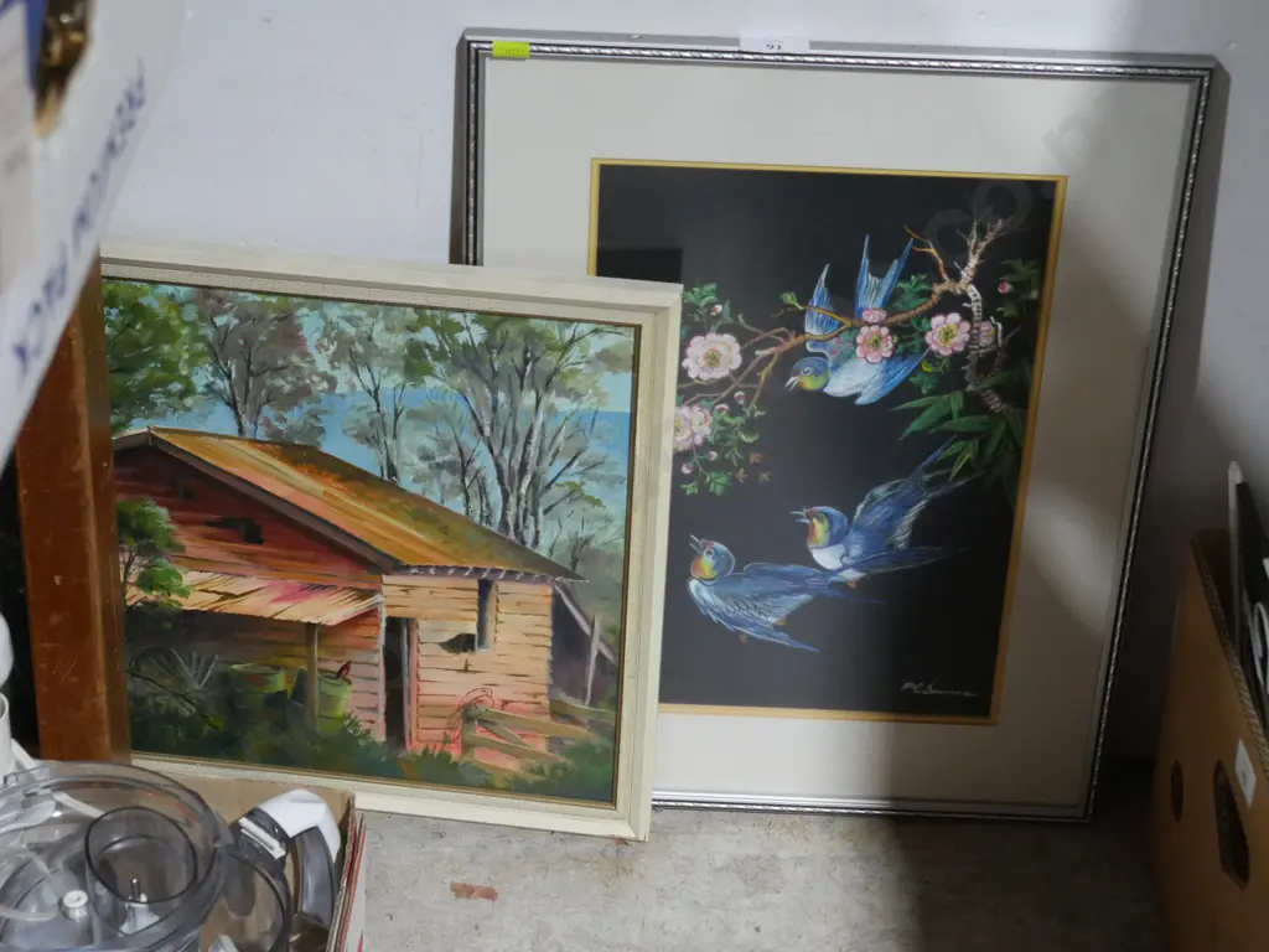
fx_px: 2566
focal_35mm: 70
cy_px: 476
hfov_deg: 27.8
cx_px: 634
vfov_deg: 21.0
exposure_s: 1/80
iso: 3200
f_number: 5.5
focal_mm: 35
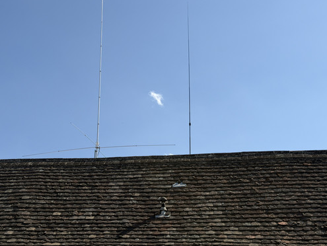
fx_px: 586
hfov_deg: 31.2
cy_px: 94
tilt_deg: +25.9
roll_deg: -1.1
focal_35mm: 62
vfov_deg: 23.6
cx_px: 153
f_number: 1.78
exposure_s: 1/6536
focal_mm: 6.76
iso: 64
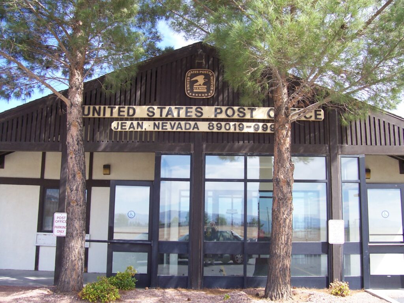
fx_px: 397
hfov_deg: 54.0
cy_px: 152
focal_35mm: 34
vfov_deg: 41.8
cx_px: 202
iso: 80
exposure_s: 1/350
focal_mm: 5.6
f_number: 2.7
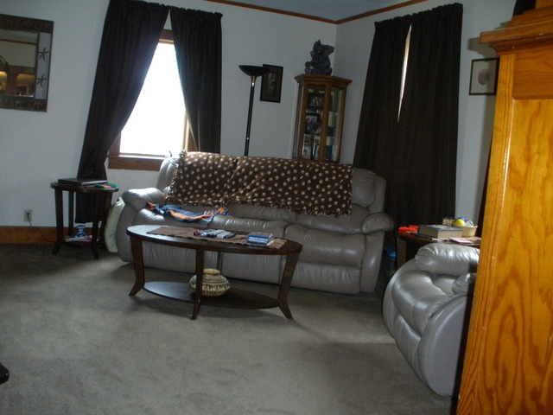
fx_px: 575
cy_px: 208
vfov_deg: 39.7
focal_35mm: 36
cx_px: 276
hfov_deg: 51.4
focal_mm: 6.3
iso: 400
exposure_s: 1/30
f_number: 3.5
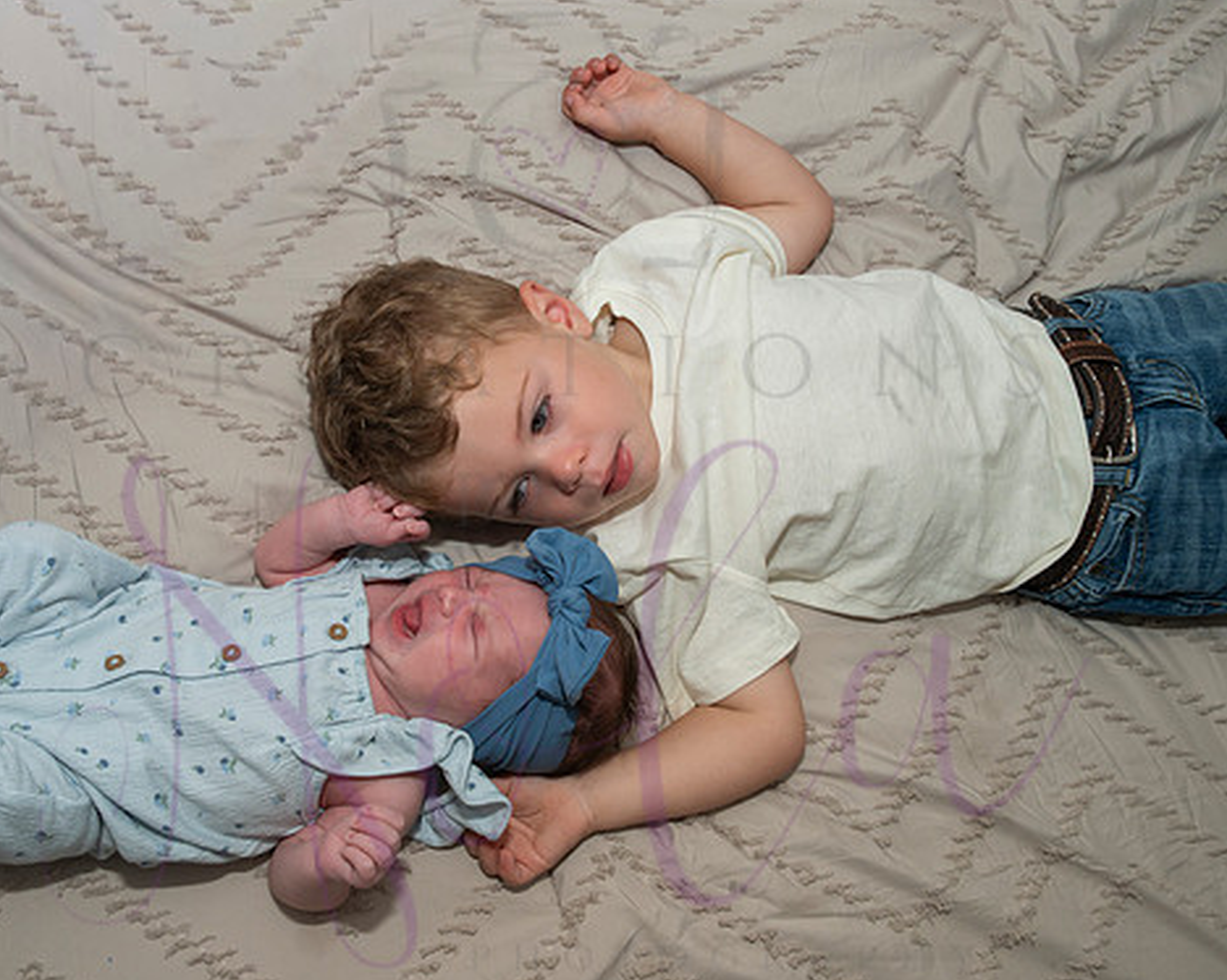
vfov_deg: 43.3
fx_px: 1234
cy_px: 482
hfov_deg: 52.8
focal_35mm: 34
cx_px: 545
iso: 800
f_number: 14
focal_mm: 28
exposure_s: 1/320
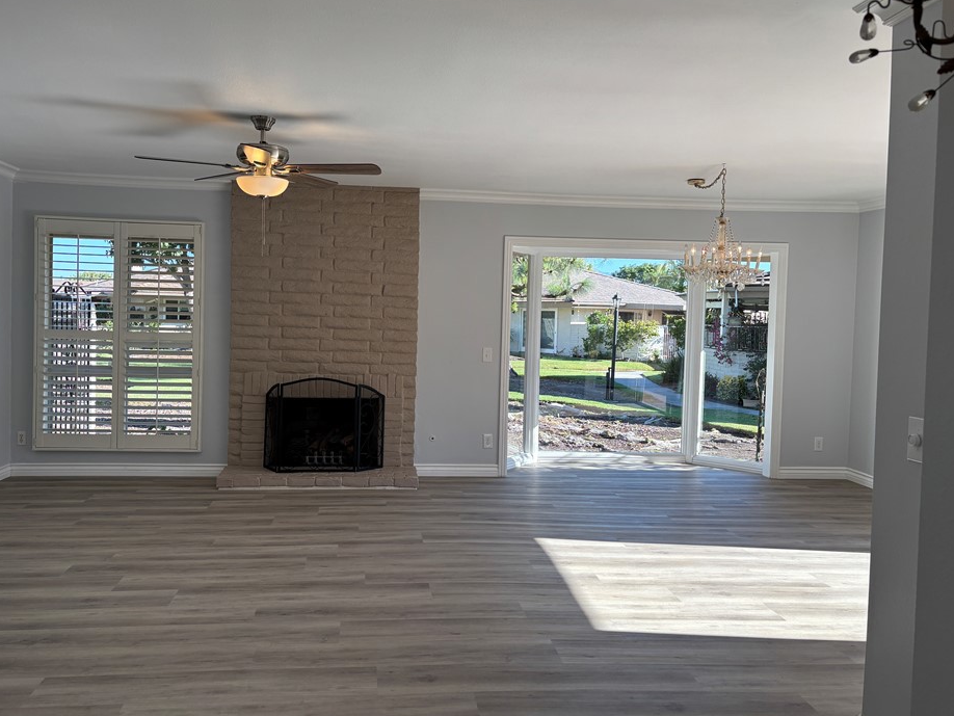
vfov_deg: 48.2
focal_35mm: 29
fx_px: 799
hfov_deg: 61.6
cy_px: 342
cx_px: 444
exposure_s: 1/462
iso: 50
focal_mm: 5.96
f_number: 1.6
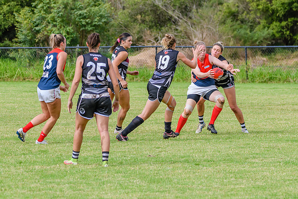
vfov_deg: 3.2
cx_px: 208
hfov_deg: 4.8
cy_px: 80
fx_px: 3537
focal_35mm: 427
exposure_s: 1/2000
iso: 800
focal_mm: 220
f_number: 7.1
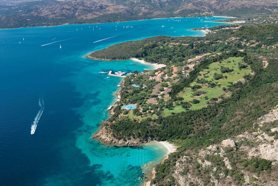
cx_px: 139
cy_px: 93
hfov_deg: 53.1
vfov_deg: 36.9
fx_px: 278
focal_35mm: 36
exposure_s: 1/100
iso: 100
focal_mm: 24
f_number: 5.6
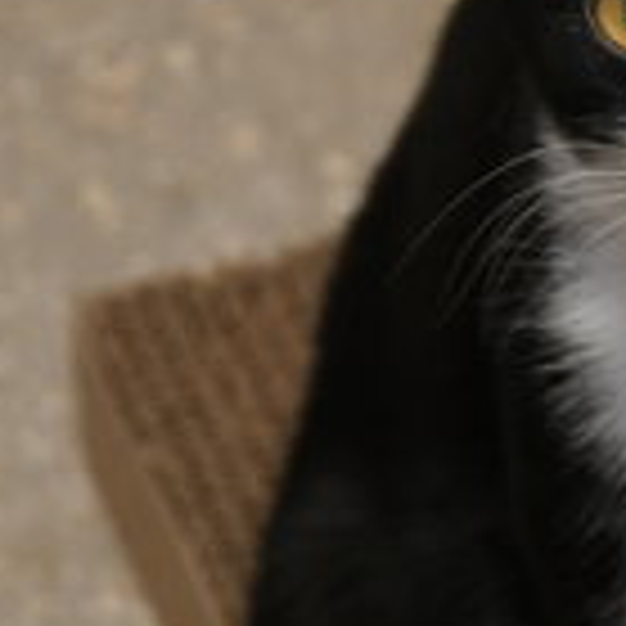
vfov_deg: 3.2
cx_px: 734
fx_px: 11253
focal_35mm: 550
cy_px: 70
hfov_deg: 3.2
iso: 800
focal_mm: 120
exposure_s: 1/200
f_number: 6.3
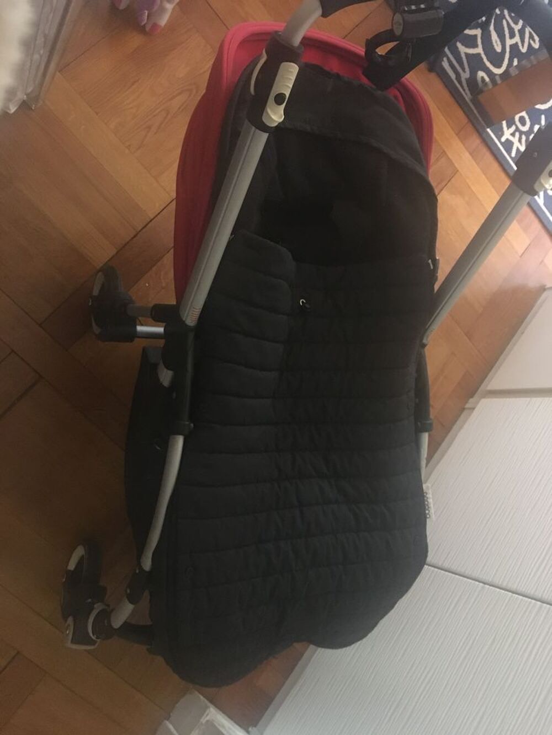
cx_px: 276
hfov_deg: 48.2
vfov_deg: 61.7
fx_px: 616
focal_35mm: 29
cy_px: 368
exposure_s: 1/17
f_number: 2.2
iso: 500
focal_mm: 4.15
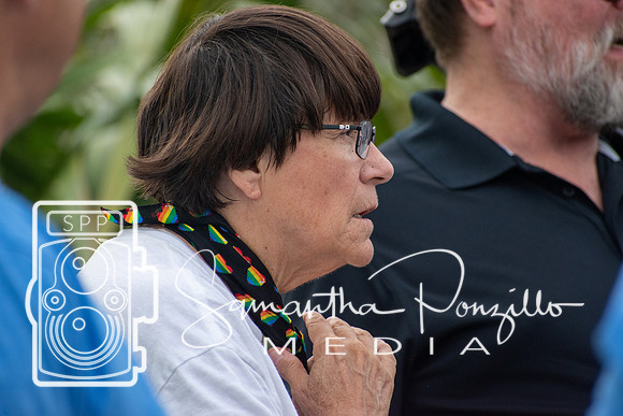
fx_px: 7270
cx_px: 312
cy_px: 208
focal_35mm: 420
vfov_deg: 3.3
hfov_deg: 4.9
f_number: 6.3
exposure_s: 1/1000
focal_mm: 280
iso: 720
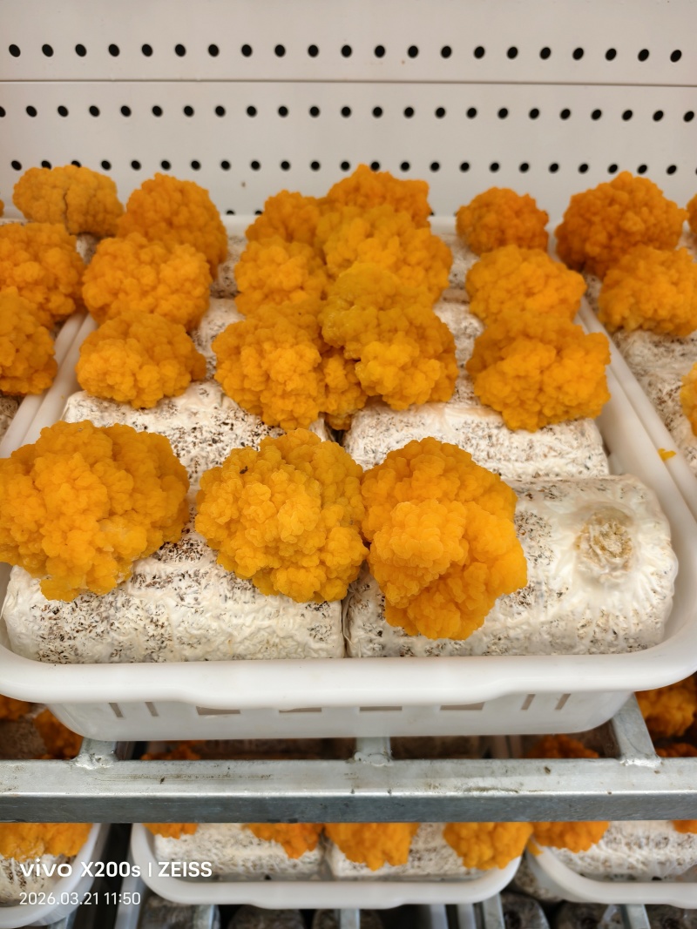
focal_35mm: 23
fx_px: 618
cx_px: 348
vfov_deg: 73.9
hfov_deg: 58.9
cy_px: 464
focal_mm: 5.6
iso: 74
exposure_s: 1/100
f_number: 1.57
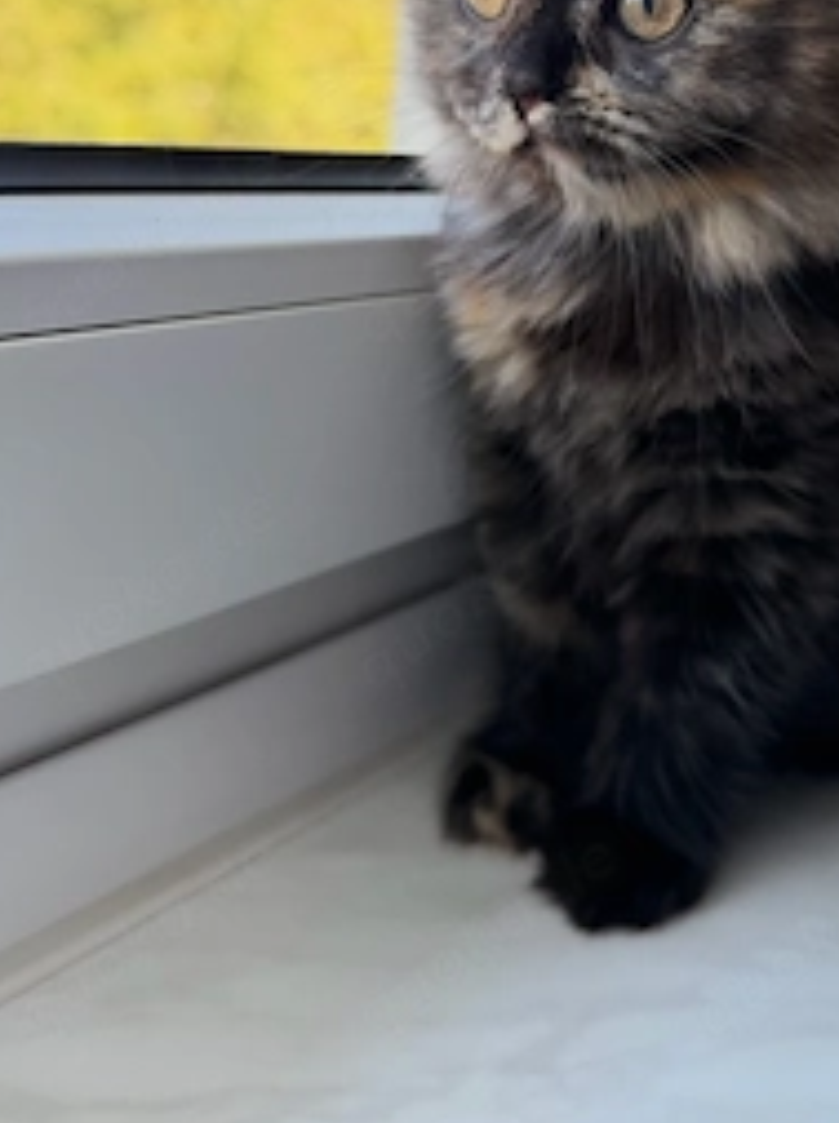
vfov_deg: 47.4
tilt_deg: -9.2
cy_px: 293
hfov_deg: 37.1
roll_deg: -5.1
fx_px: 1231
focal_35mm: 38
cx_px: 582
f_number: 1.78
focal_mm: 6.76
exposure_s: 1/180
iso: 200
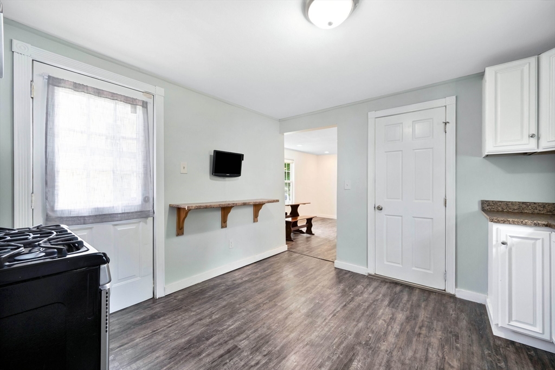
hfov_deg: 104.2
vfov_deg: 81.2
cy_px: 185
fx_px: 216
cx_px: 278
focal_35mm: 14
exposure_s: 1/6
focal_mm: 14
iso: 500
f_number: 10
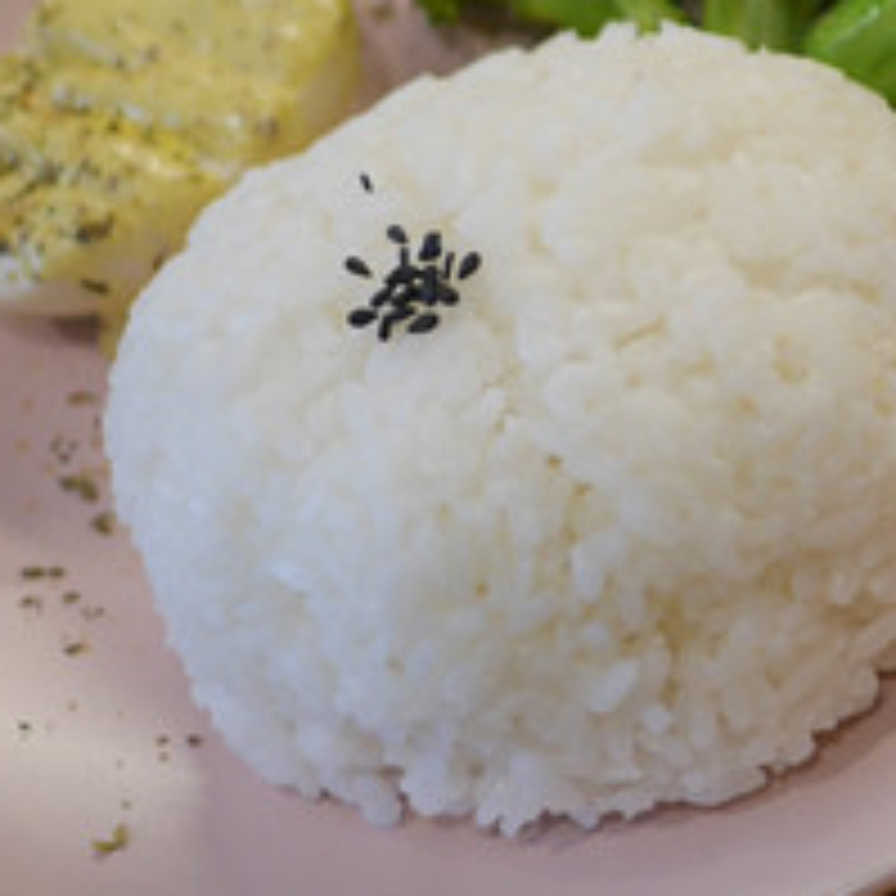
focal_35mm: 120
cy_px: 250
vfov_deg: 14.5
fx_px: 3514
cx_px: 1459
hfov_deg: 13.4
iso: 320
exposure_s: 1/60
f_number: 1.8
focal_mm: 15
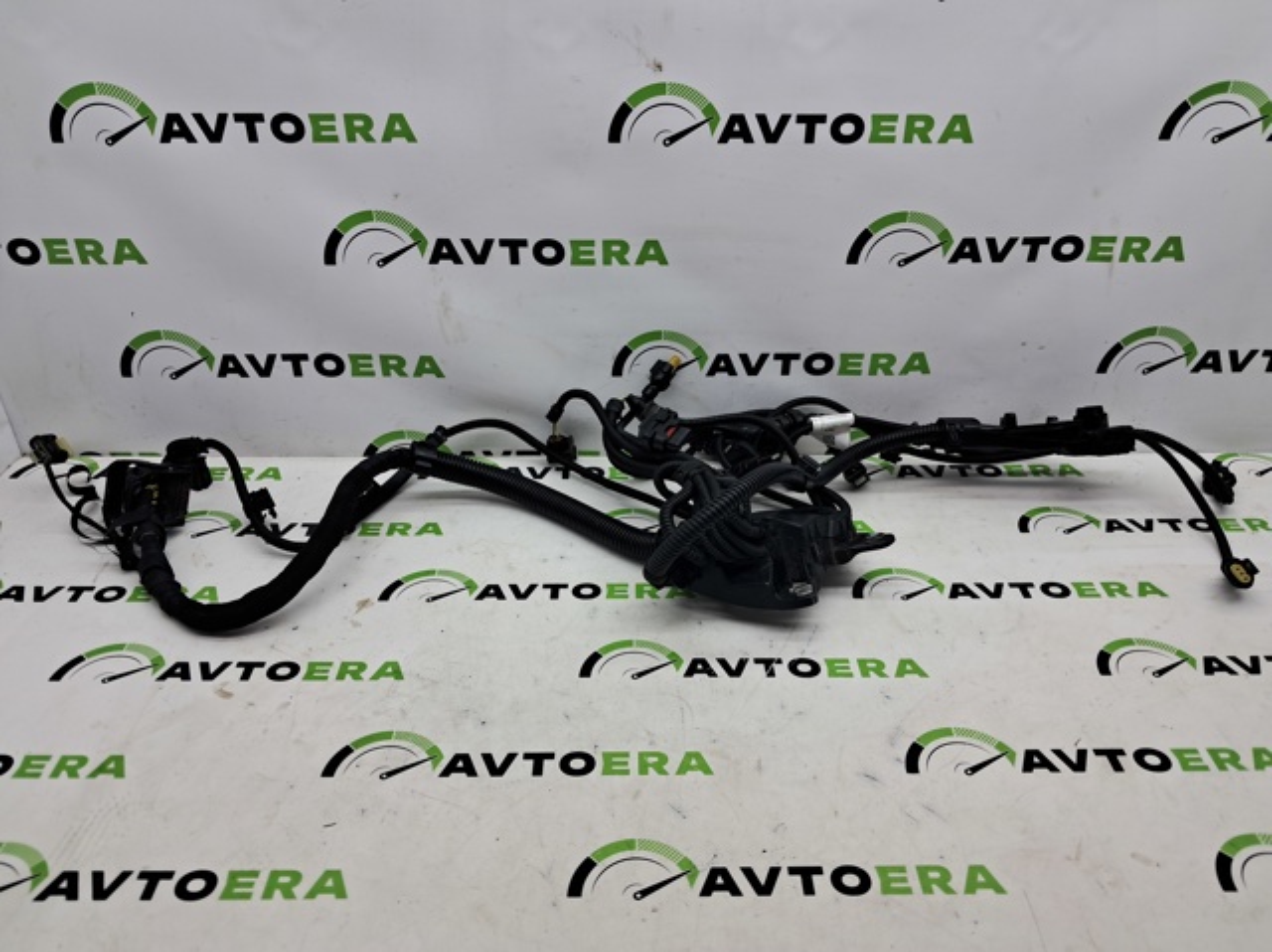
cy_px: 476
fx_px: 991
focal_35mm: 27
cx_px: 636
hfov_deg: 65.4
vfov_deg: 51.3
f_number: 1.8
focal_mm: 4
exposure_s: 1/100
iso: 50
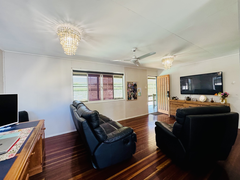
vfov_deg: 85.7
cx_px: 120
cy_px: 90
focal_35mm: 14
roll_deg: +1.9
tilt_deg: +0.4
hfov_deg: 102.1
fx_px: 97
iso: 320
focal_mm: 2.22
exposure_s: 1/100
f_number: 2.2
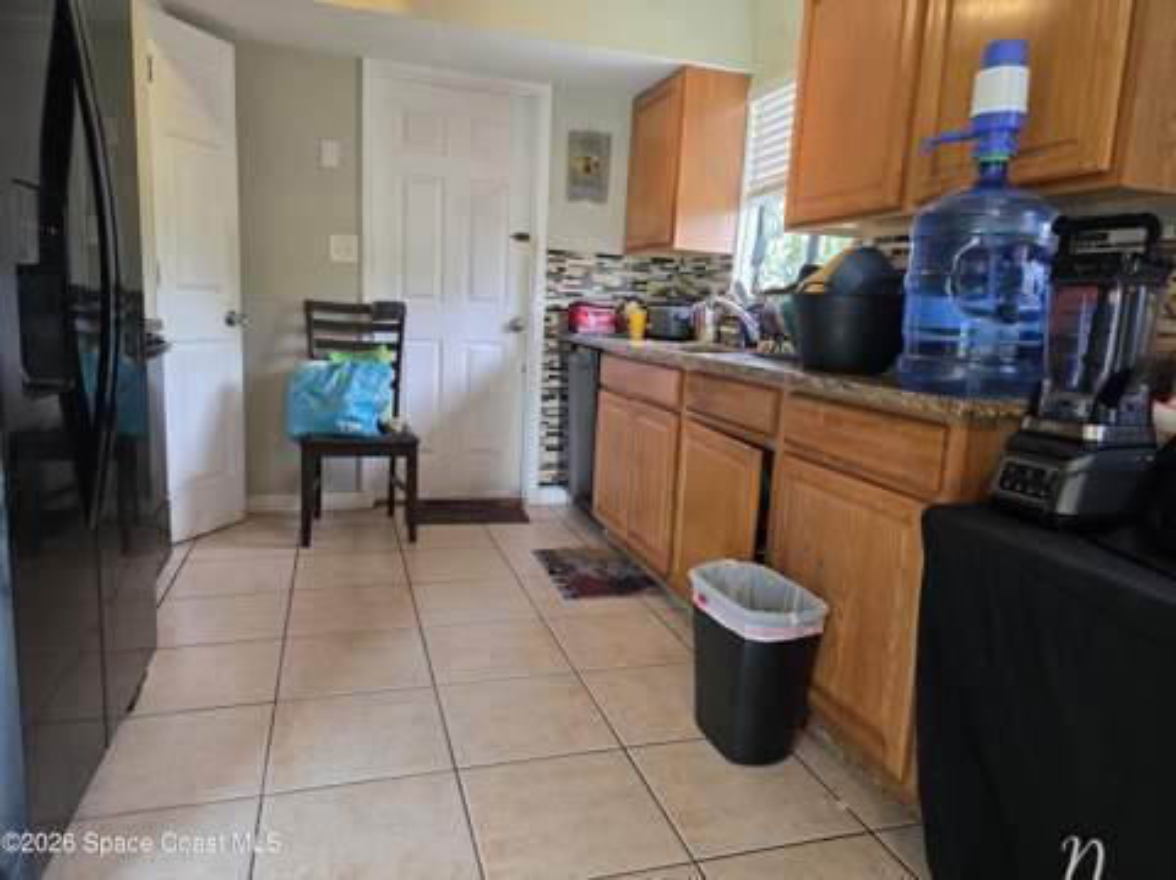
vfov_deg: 58.8
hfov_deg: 74.0
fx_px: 781
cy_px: 440
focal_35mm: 23
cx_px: 588
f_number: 1.7
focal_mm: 6.3
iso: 320
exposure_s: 1/120
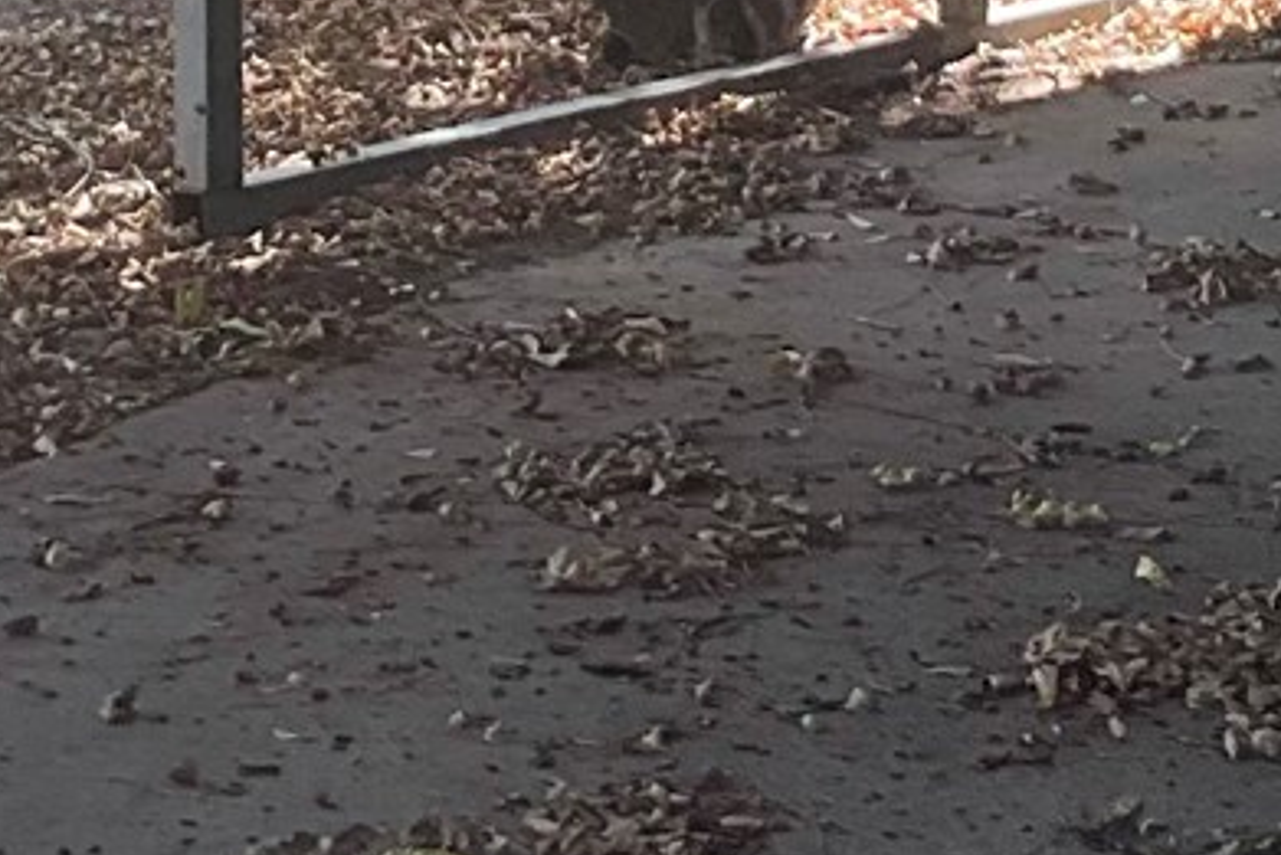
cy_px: -780
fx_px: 5624
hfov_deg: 13.0
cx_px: 921
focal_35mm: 158
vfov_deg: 8.3
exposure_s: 1/172
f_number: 1.8
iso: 20
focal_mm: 3
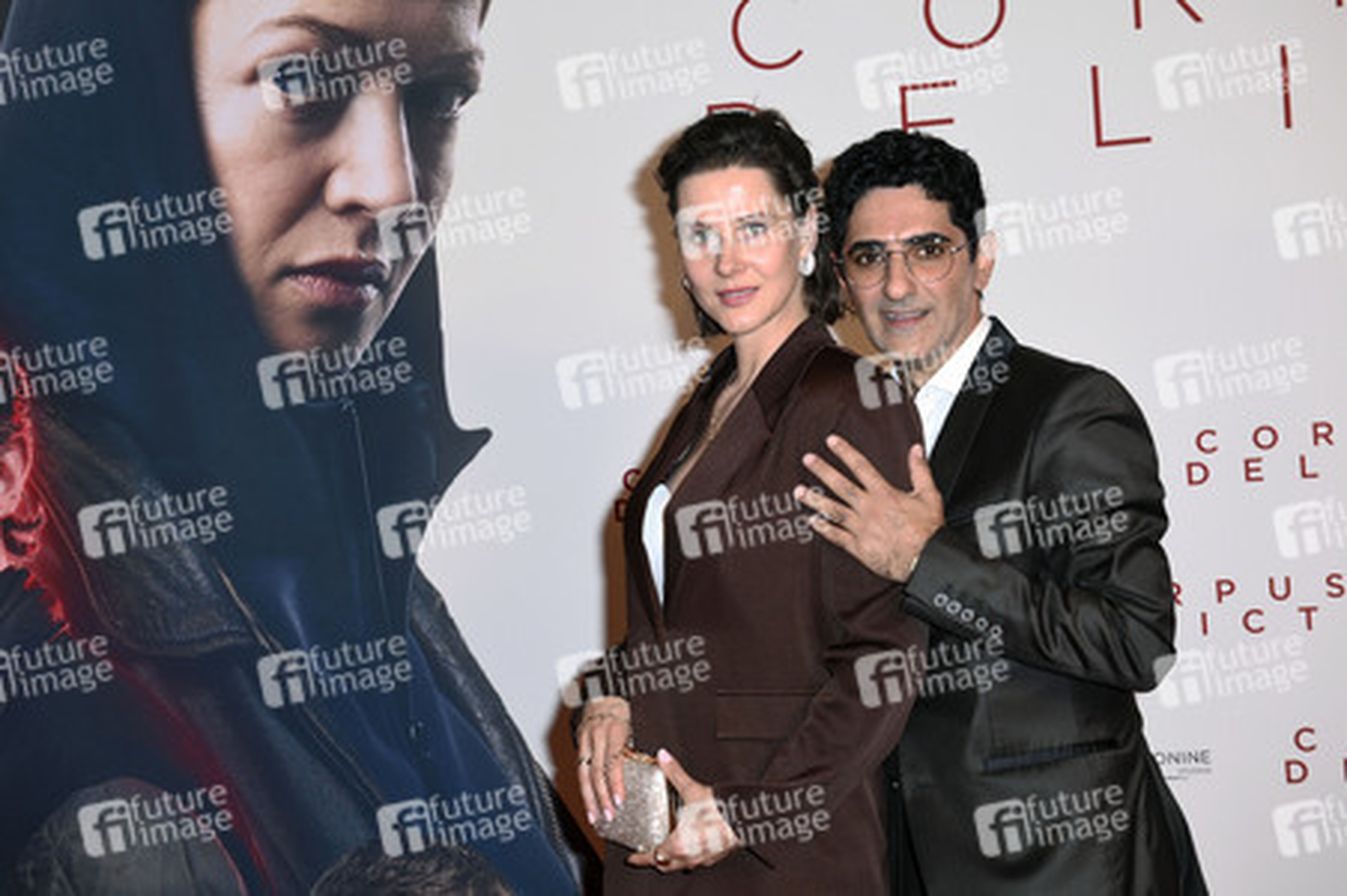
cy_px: 448
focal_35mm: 60
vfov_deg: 22.6
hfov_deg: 33.4
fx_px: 2243
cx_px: 674
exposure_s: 1/200
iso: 500
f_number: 6.3
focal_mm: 60
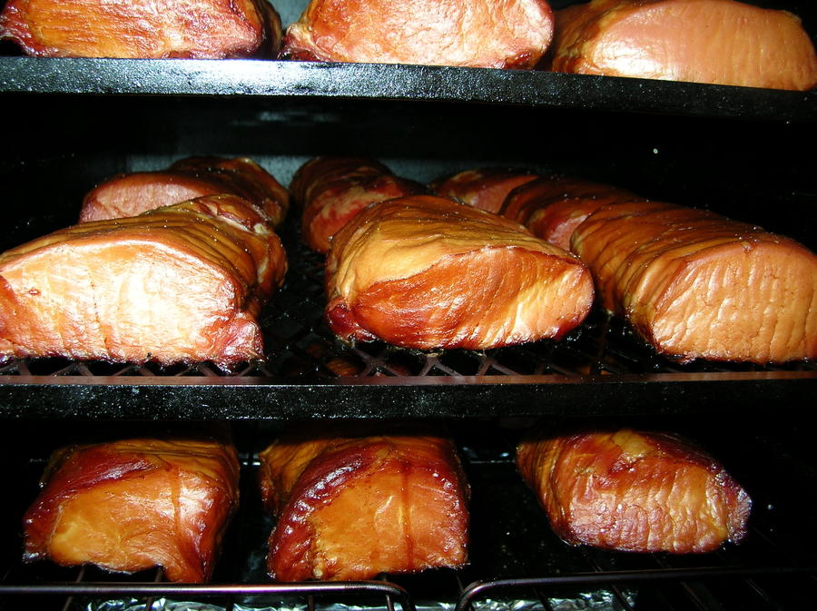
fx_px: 849
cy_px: 306
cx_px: 408
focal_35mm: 36
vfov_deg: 39.6
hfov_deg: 51.4
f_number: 2.7
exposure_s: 1/60.1
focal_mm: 6
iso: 50
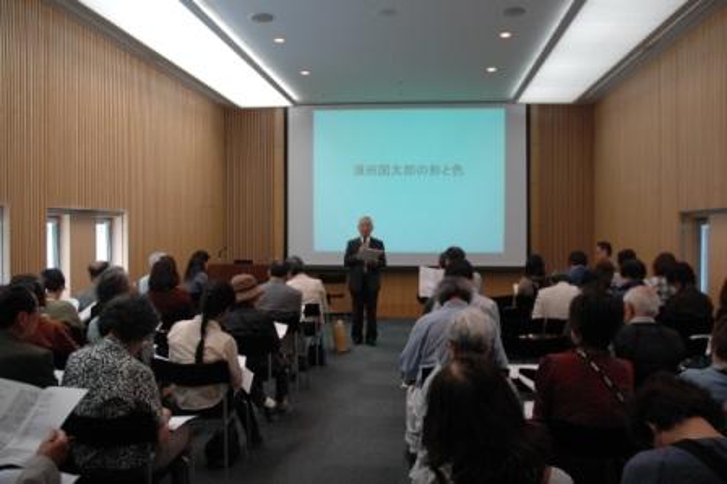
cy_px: 242
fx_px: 545
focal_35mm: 27
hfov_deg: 67.4
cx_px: 364
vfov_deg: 47.9
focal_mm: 18
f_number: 3.5
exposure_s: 1/50
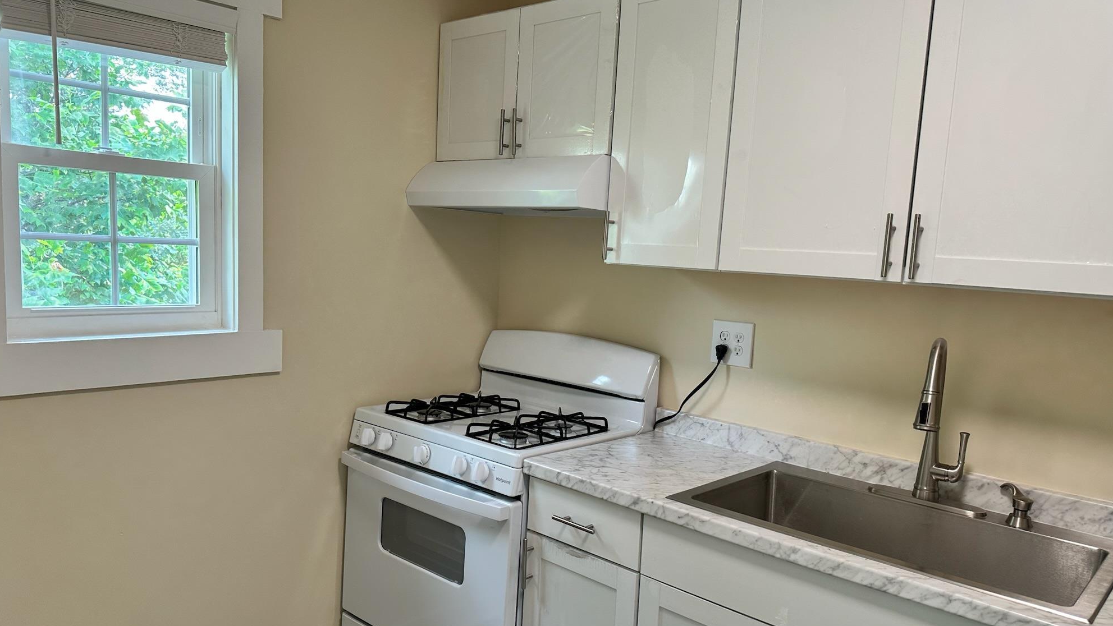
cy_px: 346
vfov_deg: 42.9
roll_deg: -3.9
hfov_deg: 69.8
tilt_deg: -8.0
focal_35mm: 27
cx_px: 542
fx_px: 797
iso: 80
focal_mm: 6.86
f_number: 1.78
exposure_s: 1/120
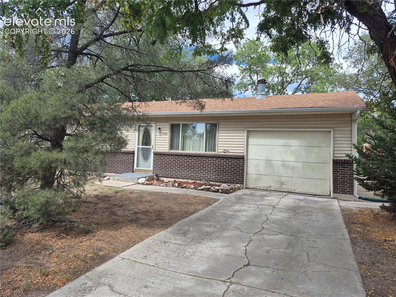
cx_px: 198
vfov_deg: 58.9
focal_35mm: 23
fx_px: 263
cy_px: 148
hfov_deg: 73.9
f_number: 1.8
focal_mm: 5.4
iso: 25
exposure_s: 1/758
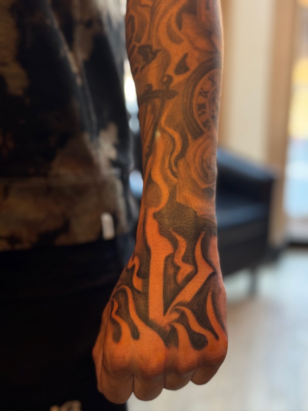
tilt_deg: -15.9
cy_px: 206
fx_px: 569
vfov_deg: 39.7
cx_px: 154
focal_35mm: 48
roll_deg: +0.3
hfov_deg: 30.3
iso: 125
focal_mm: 6.76
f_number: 1.78
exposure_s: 1/50
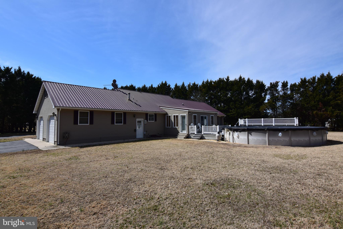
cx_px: 172
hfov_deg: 90.0
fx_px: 171
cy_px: 114
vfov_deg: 67.4
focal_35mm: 18
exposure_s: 1/500
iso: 200
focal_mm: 12
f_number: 11
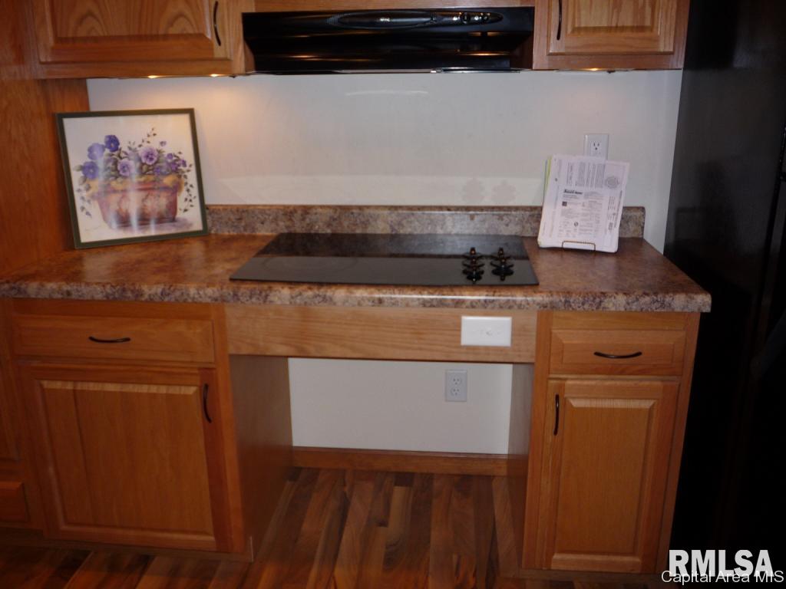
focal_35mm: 30
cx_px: 393
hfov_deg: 60.0
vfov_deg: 46.8
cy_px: 294
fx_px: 681
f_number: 3.3
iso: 100
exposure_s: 1/30
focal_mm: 5.2
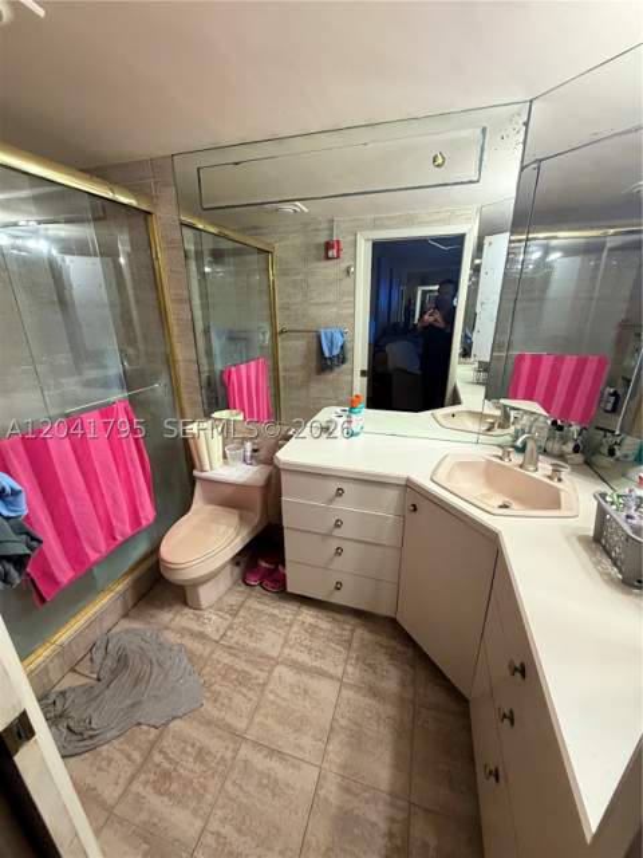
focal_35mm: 14
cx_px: 322
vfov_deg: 102.1
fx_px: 347
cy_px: 429
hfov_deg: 85.7
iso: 500
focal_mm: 2.22
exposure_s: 1/60
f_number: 2.2
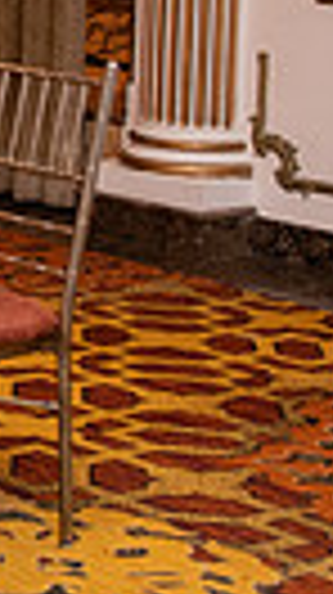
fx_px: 2093
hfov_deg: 7.7
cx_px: -747
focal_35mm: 133
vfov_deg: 15.9
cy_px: 20
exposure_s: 1/160
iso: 1600
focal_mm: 27
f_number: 4
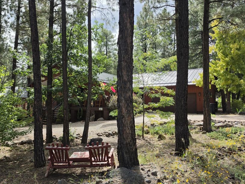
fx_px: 205
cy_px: 94
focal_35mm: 29
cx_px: 111
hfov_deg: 61.5
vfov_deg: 48.2
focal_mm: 6.5
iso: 64
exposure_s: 1/5445
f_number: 1.4
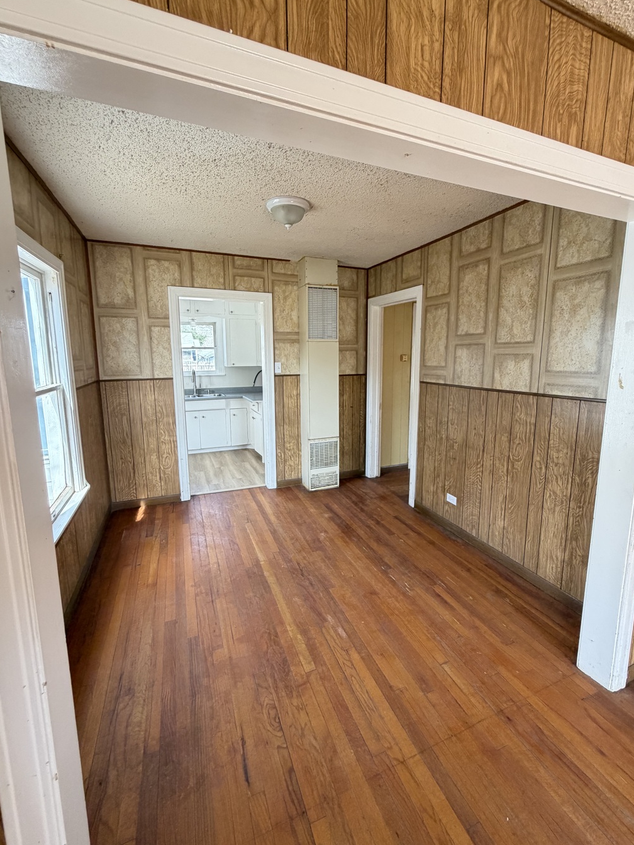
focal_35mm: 15
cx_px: 326
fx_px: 366
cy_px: 413
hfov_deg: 81.7
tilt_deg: -9.0
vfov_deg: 98.2
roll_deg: -0.3
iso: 250
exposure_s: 1/121
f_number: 2.2
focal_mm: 2.22
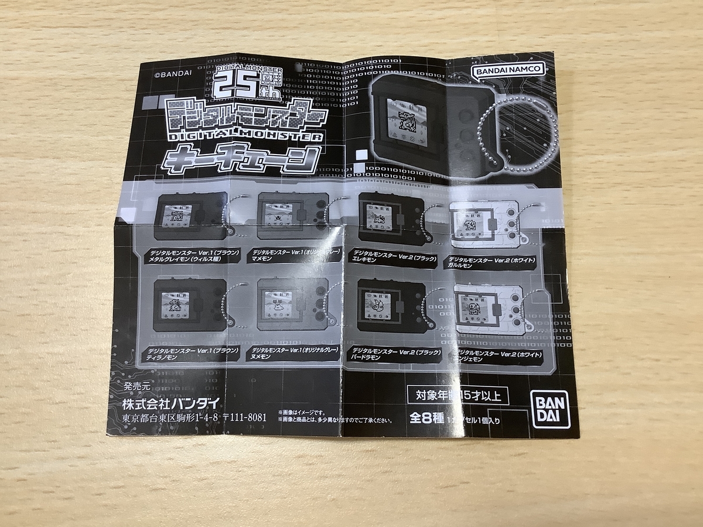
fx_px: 630
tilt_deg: -76.4
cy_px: 264
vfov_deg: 45.4
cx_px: 352
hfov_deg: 58.4
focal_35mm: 31
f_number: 2.4
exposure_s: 1/60
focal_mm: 3.3
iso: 250
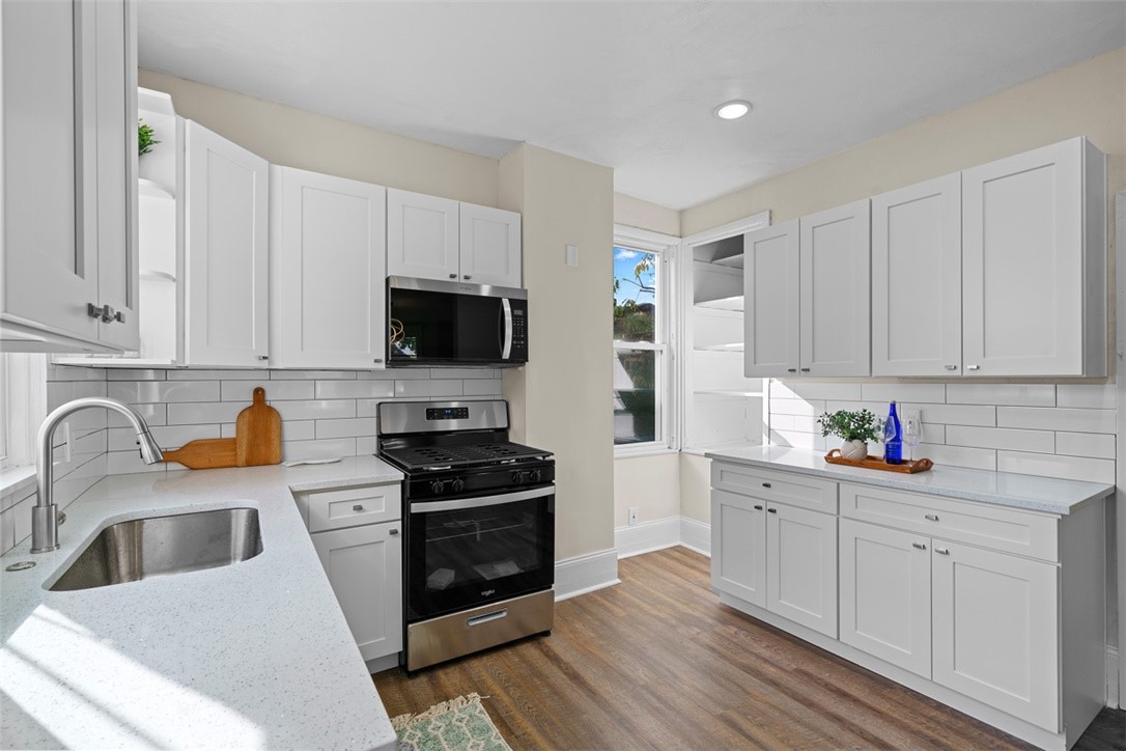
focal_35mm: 16
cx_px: 563
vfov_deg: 73.7
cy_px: 376
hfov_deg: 96.7
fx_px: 500
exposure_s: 1/30
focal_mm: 16
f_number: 8
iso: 400
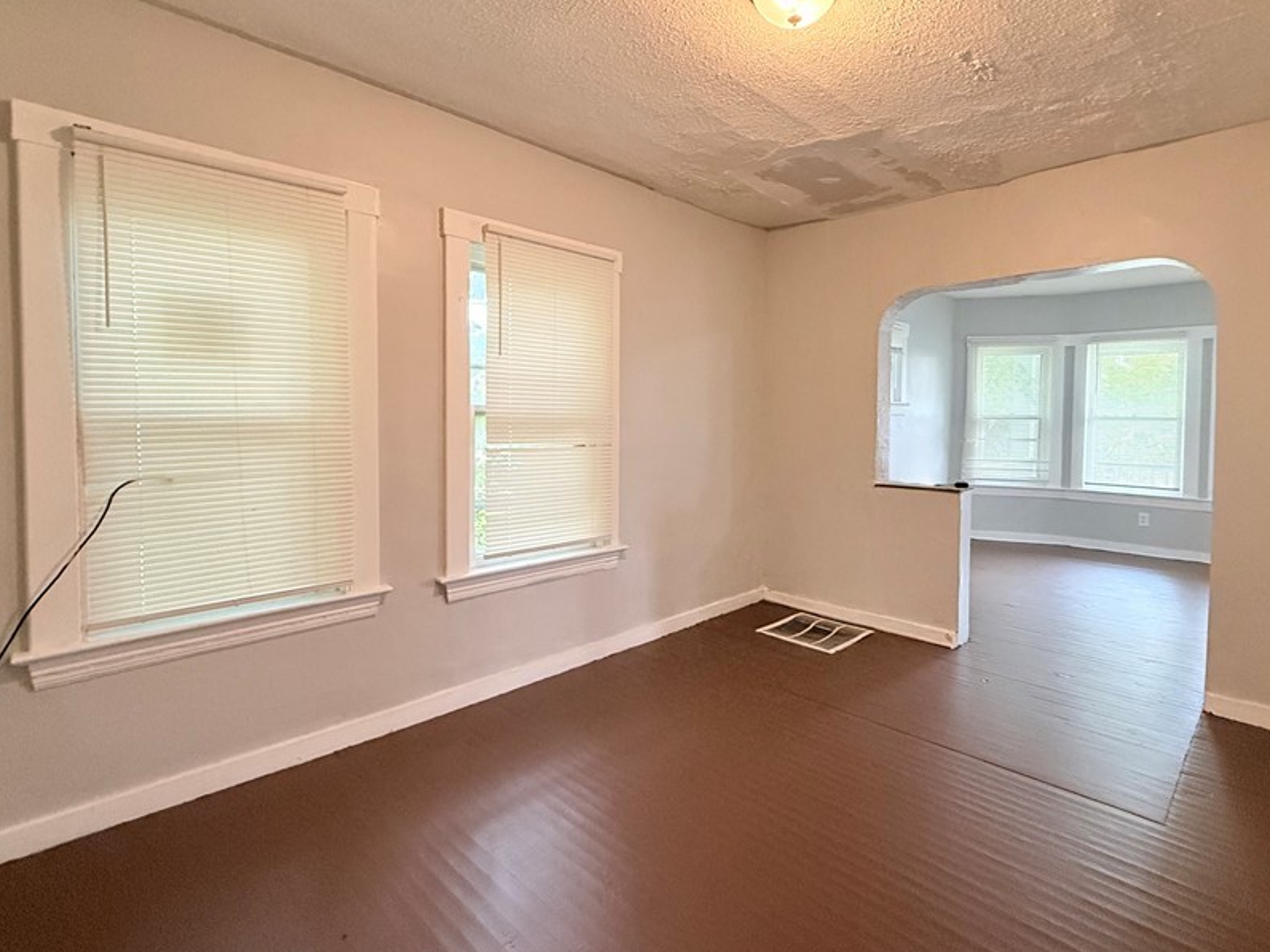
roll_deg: -0.8
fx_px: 660
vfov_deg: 71.4
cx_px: 665
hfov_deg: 87.7
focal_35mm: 18
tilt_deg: -1.7
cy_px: 434
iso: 640
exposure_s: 1/120
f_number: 2.2
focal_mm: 2.22
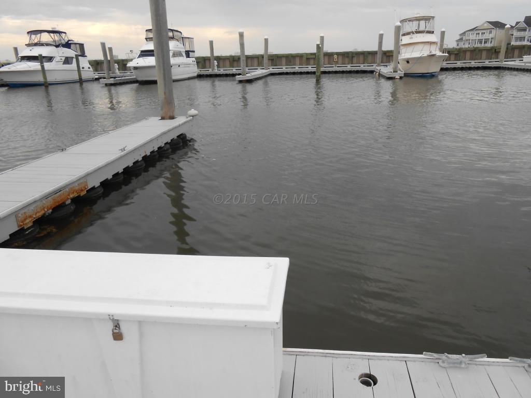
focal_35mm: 26
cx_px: 266
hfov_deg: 67.3
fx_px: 399
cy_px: 199
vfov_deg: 53.1
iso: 80
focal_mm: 4.6
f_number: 3.5
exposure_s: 1/320
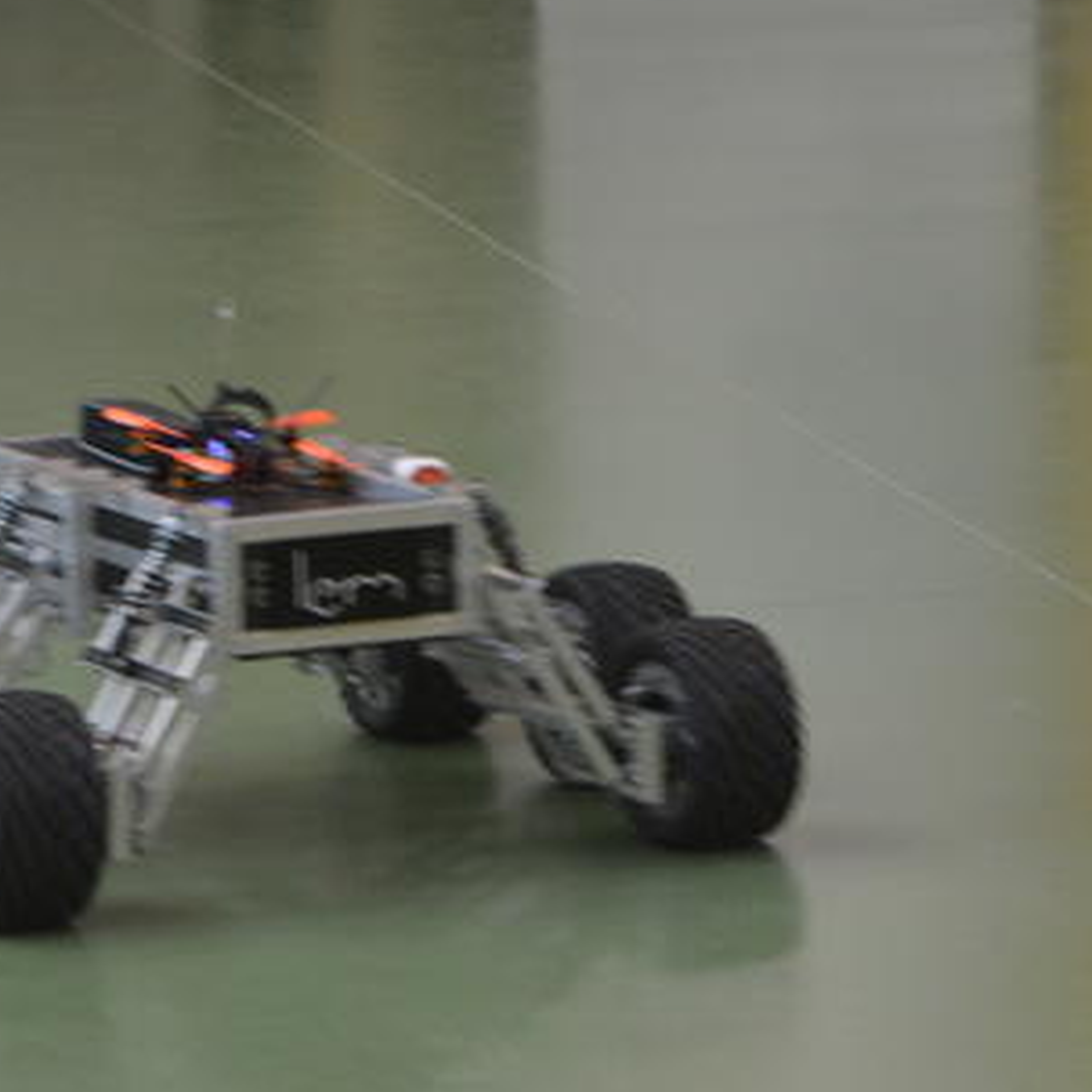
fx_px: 8295
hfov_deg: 7.5
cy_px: 685
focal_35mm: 232
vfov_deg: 7.5
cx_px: 419
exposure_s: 1/30
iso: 800
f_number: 5.6
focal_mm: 55
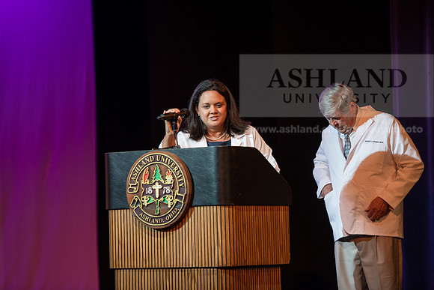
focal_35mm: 140
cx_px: 217
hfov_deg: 14.7
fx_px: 1688
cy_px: 145
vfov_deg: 9.8
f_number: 3.2
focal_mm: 140
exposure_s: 1/200
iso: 1250
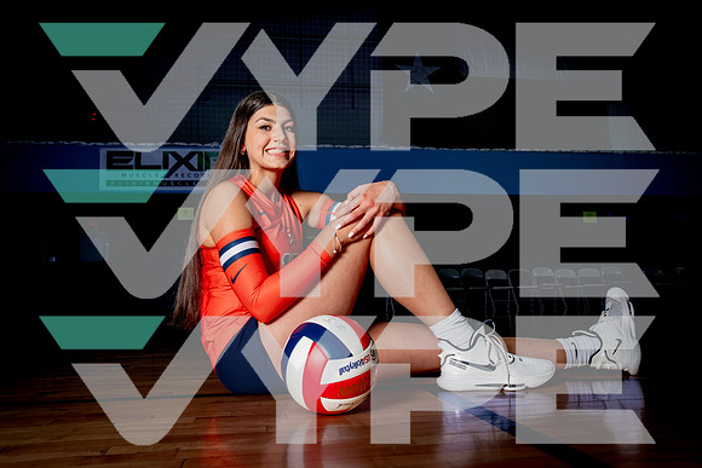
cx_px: 351
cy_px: 234
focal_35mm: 32
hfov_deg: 59.3
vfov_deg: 41.6
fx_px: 617
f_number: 5.6
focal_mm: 31
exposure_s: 1/200
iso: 250
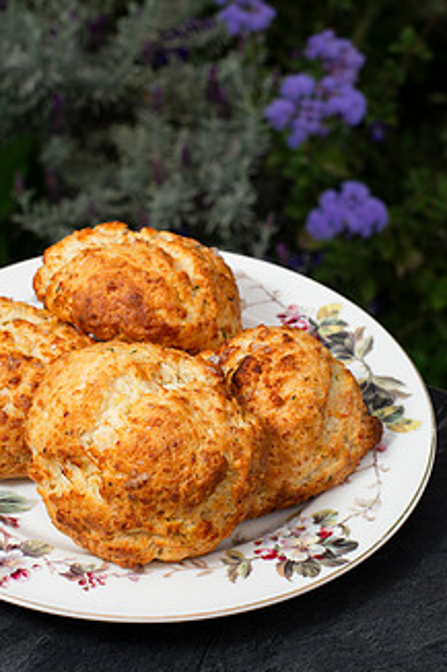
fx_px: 1286
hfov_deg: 19.7
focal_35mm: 69
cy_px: 322
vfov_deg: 29.3
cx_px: 222
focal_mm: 50
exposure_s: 1/200
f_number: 8
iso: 200
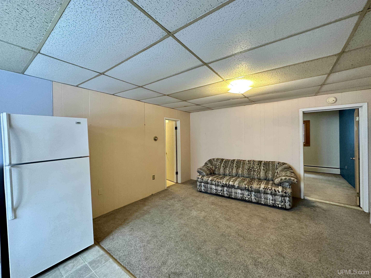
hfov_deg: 102.1
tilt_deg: -1.4
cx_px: 186
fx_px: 150
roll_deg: +1.2
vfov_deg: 85.7
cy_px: 139
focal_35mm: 14
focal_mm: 2.22
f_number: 2.2
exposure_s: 1/60
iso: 400
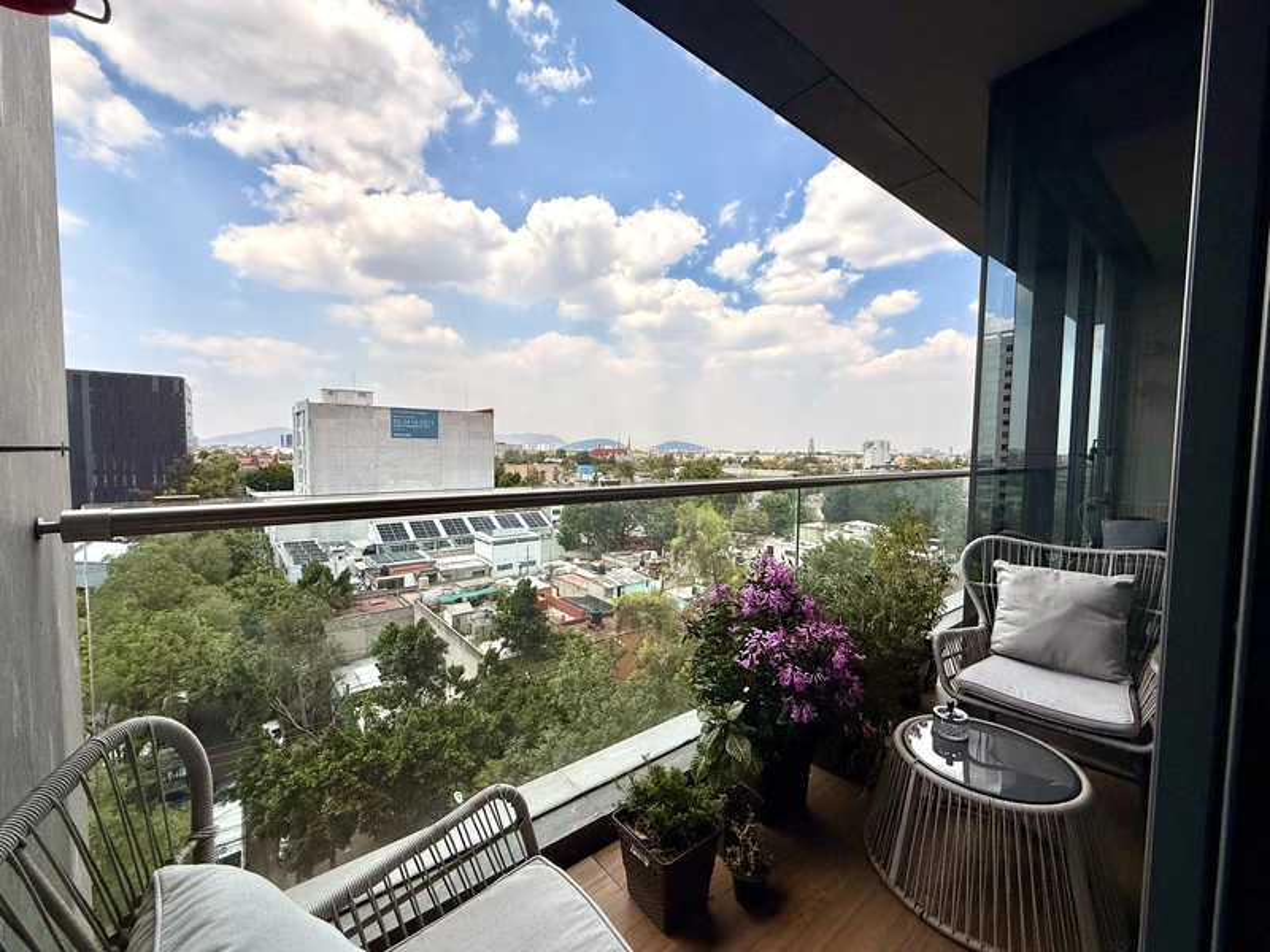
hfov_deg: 102.1
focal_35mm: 14
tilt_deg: -2.7
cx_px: 635
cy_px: 476
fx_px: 514
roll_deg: -0.3
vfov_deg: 85.7
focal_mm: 2.22
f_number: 2.2
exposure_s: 1/2092
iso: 50
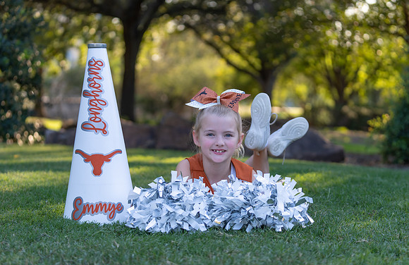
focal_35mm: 81
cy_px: 144
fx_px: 917
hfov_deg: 25.1
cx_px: 216
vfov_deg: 16.5
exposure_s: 1/320
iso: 160
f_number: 2.8
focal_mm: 71
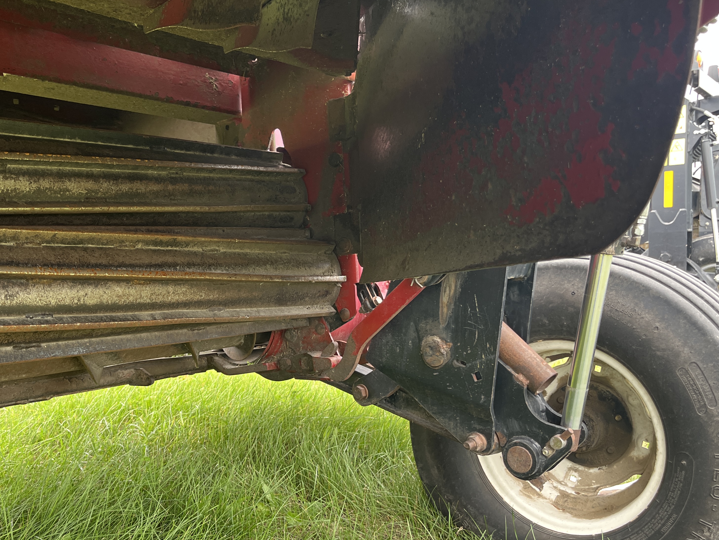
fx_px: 748
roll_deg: -0.3
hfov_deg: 51.2
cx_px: 304
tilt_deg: -7.6
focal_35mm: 36
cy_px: 307
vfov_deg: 39.6
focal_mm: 5.1
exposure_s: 1/121
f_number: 1.6
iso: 64
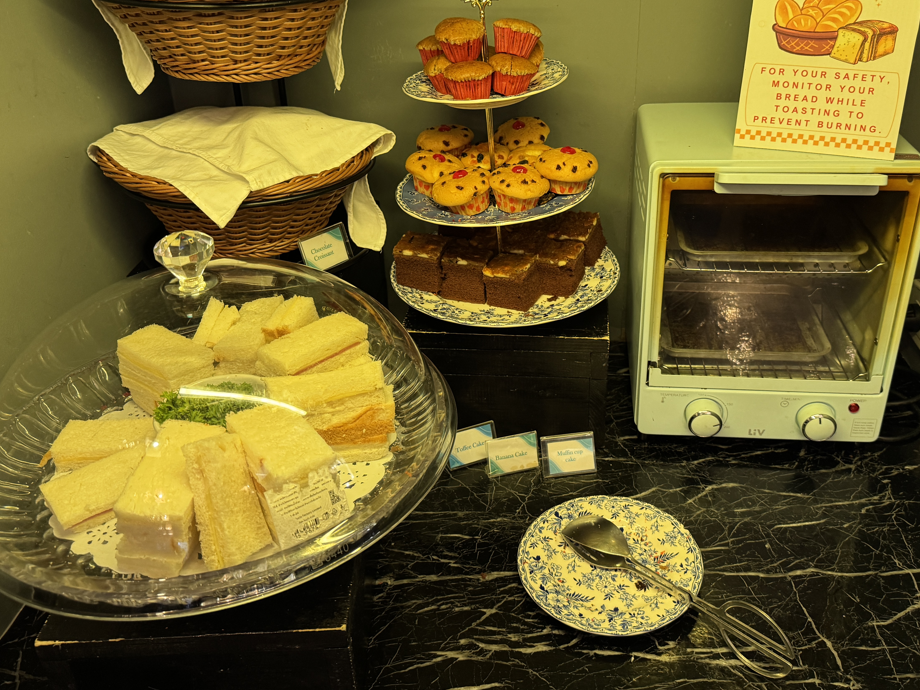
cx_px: 506
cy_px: 279
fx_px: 824
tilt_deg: -27.9
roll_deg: +1.6
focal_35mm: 31
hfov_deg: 58.2
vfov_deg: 45.2
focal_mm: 6.76
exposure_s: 1/50
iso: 250
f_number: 1.78
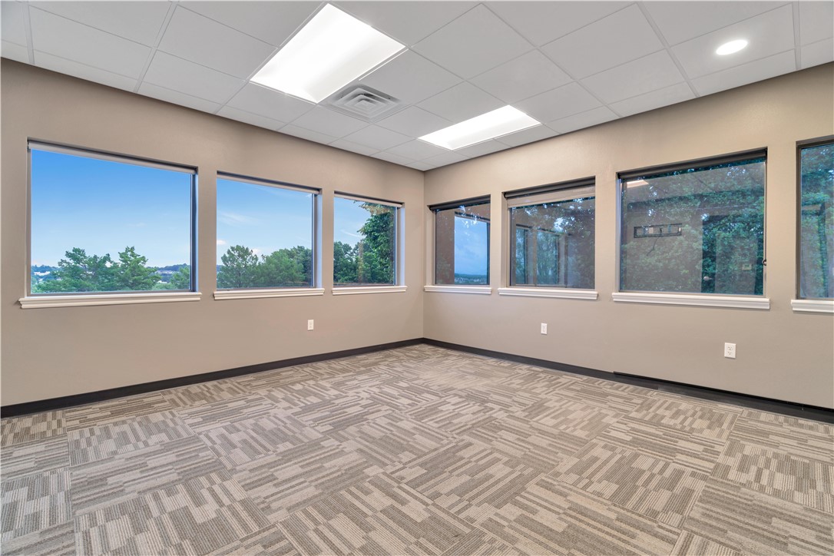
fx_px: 371
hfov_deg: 96.7
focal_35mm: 16
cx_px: 417
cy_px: 278
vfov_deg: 73.7
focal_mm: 16
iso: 100
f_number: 7.1
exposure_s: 1/1.25
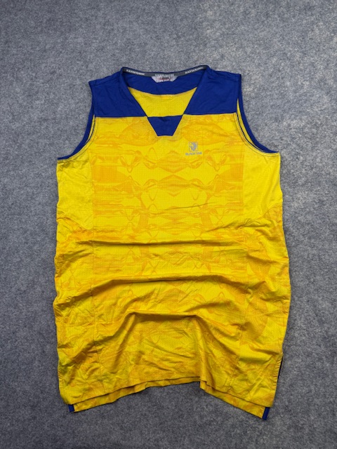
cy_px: 224
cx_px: 168
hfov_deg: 56.8
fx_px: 312
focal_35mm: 24
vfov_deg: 71.6
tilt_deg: -53.5
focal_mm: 6.76
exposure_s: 1/308
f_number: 1.78
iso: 80
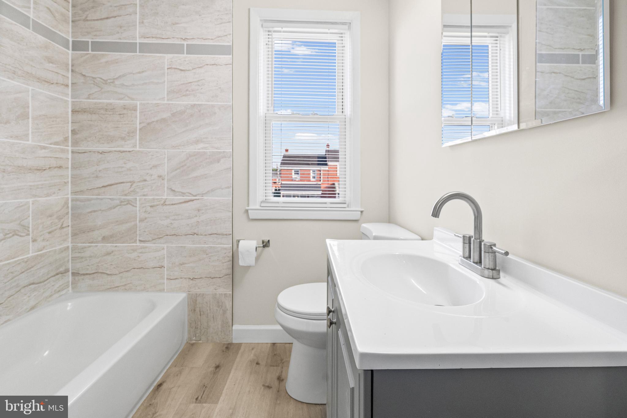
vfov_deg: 73.8
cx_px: 314
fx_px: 279
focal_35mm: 16
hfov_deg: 96.7
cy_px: 209
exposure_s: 1/20
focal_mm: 16
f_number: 8
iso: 1250
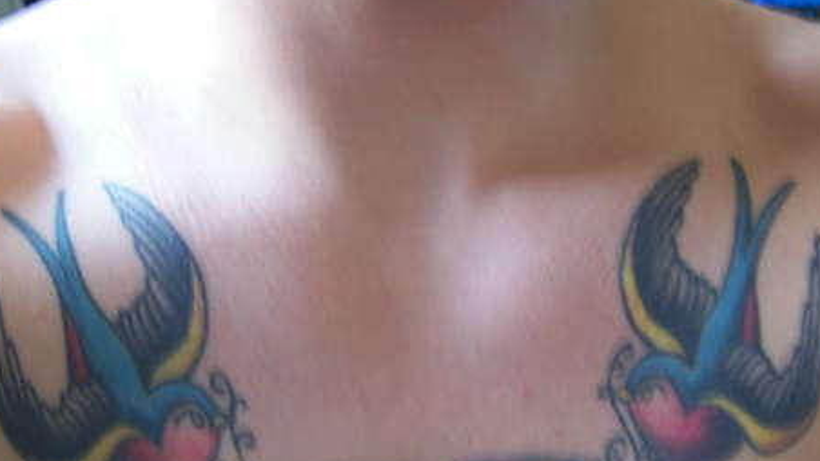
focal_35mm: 55
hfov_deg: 37.8
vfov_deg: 21.8
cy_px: 254
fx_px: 1196
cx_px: 461
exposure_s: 1/8
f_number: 2.8
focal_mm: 6.3
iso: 140
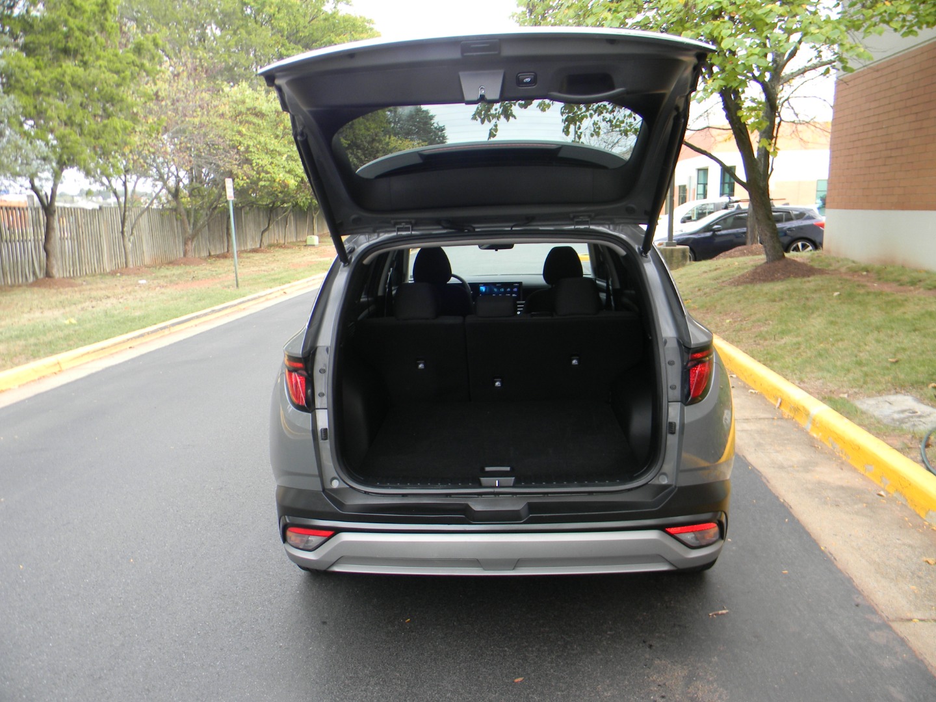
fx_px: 757
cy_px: 351
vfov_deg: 49.7
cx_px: 468
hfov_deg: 63.4
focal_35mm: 28
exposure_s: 1/38.7
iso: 80
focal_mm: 5
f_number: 3.5
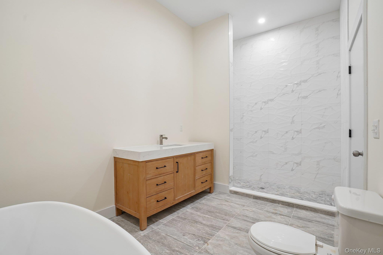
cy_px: 128
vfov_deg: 73.7
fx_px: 170
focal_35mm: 16
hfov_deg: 96.7
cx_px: 192
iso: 400
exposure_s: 1/15
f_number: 8
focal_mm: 16
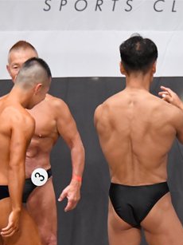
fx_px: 3202
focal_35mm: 454
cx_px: 156
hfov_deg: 3.3
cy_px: 205
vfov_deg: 4.4
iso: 6400
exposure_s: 1/400
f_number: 5.6
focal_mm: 125
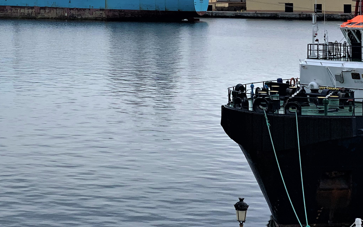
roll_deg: -0.4
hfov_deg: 19.1
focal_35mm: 108
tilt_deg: +1.8
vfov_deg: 11.9
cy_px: -37
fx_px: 1068
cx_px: 64
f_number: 2.4
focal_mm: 6
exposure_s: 1/705
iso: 16
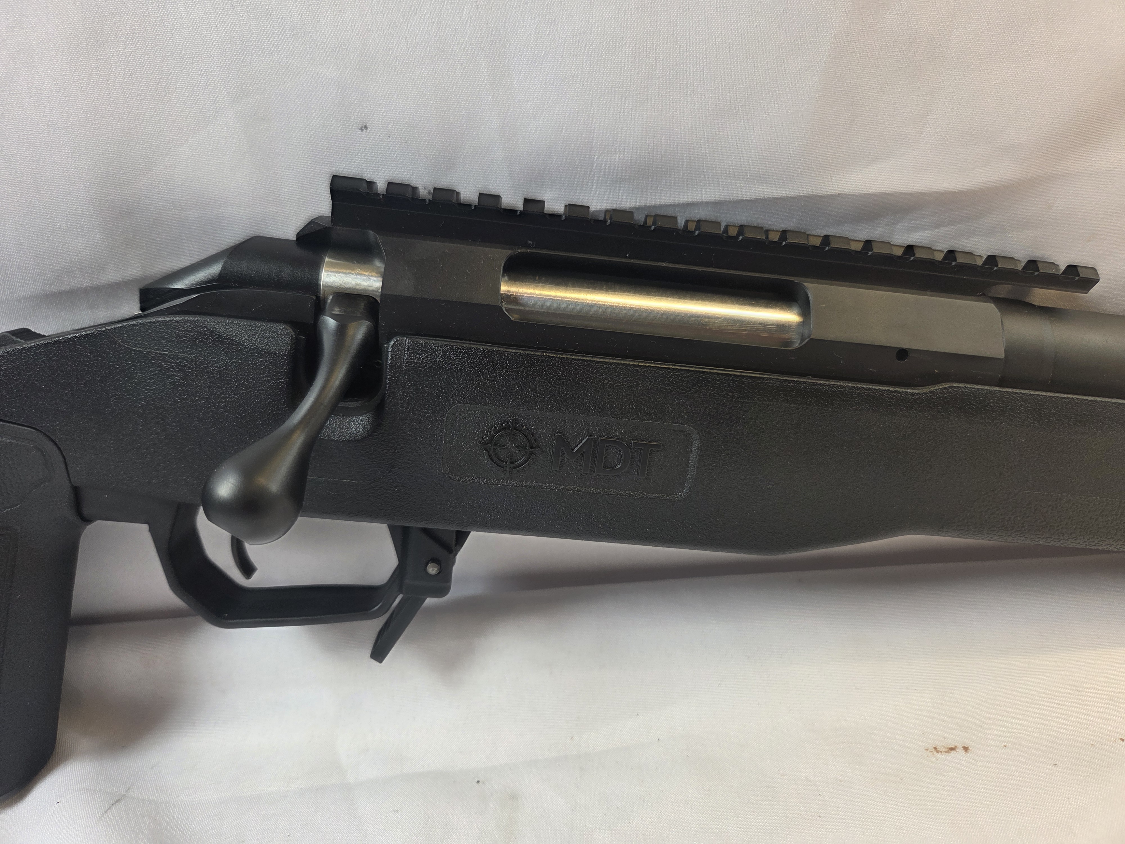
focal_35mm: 23
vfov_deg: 58.9
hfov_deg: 73.9
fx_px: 747
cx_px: 562
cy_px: 422
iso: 40
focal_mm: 5.4
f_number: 1.8
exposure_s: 1/120
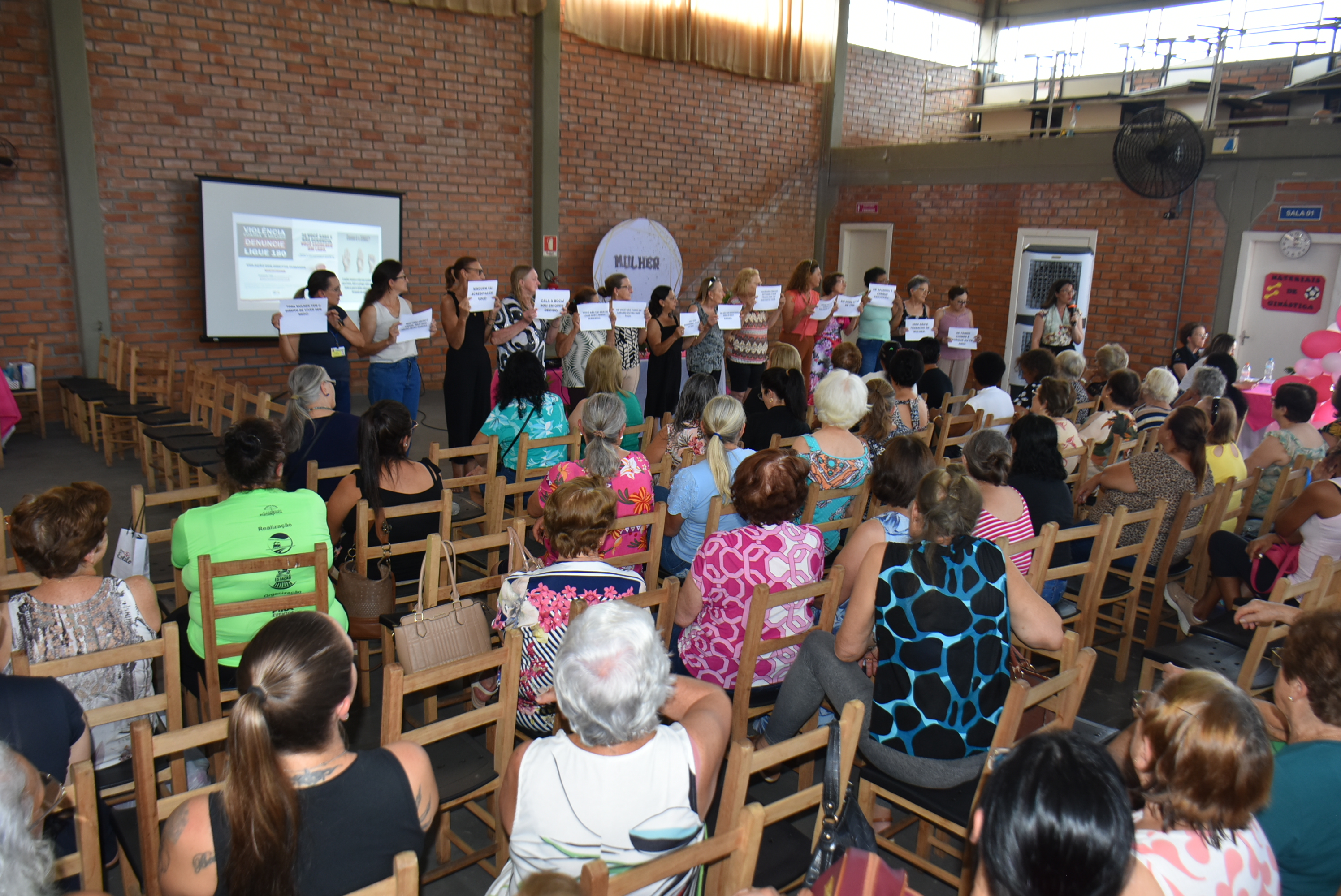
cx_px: 670
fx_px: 1006
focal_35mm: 27
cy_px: 448
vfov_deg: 48.0
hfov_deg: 67.3
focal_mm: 18
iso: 400
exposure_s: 1/60
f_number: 3.5
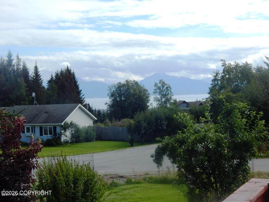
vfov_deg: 24.0
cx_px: 134
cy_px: 101
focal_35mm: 61
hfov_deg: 31.7
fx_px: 474
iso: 125
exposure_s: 1/1000
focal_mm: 10.9
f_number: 4
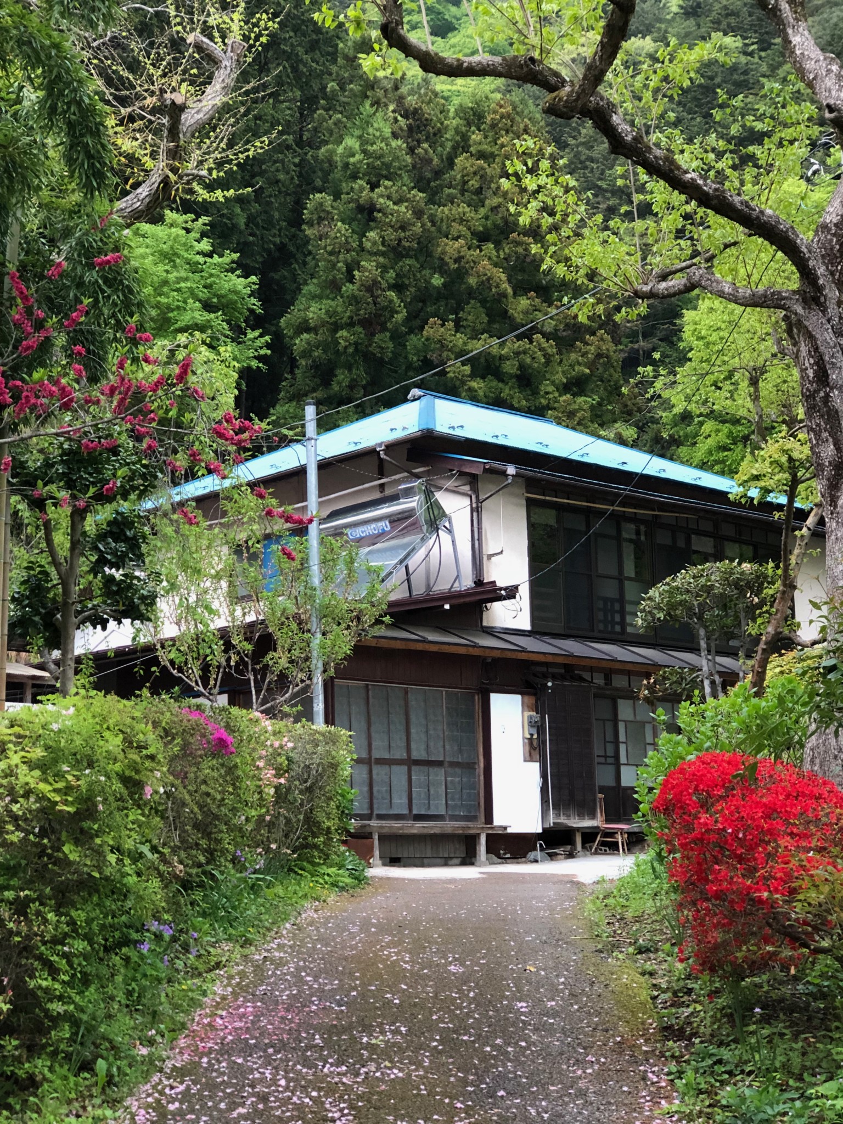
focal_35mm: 57
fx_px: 1851
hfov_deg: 25.7
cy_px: 562
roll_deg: +1.7
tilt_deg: +9.1
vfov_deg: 33.8
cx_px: 422
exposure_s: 1/120
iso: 320
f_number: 2.8
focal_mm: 6.6
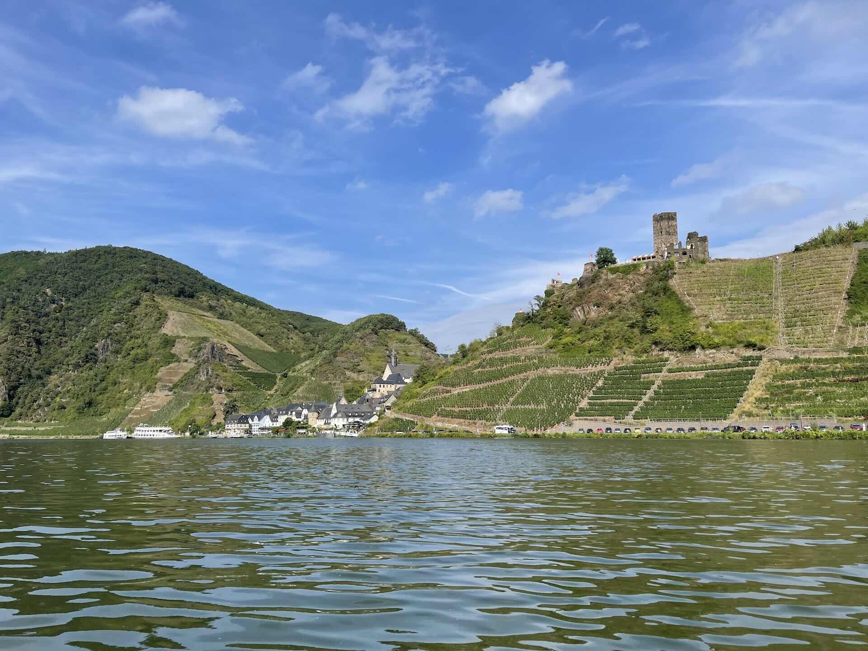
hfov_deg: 67.3
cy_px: 326
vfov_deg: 53.1
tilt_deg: +7.6
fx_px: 652
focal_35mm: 26
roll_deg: +0.2
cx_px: 434
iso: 32
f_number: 1.6
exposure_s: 1/3559
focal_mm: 5.1
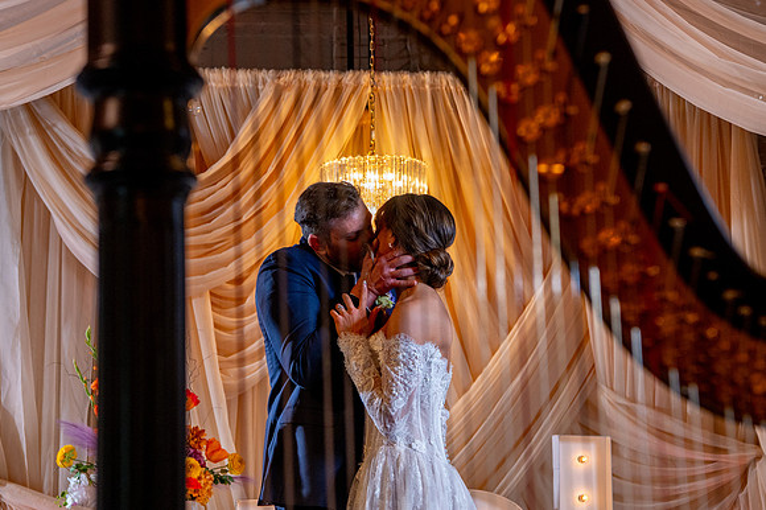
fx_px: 1427
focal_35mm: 67
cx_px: 359
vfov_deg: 20.2
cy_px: 273
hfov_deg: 30.0
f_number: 5
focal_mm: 58
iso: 2000
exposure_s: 1/320
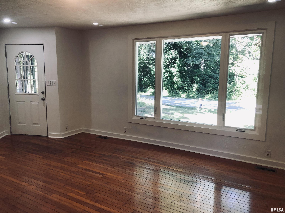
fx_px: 231
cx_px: 142
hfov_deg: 63.4
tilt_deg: -9.7
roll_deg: -0.7
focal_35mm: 28
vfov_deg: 49.7
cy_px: 106
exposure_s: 1/30
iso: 25
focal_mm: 3.99
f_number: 1.8
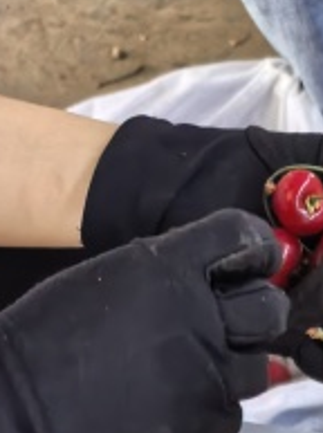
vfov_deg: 12.6
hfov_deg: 11.1
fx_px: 1660
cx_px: 258
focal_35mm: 133
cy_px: 932
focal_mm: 6.98
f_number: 1.4
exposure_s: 1/480
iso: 800
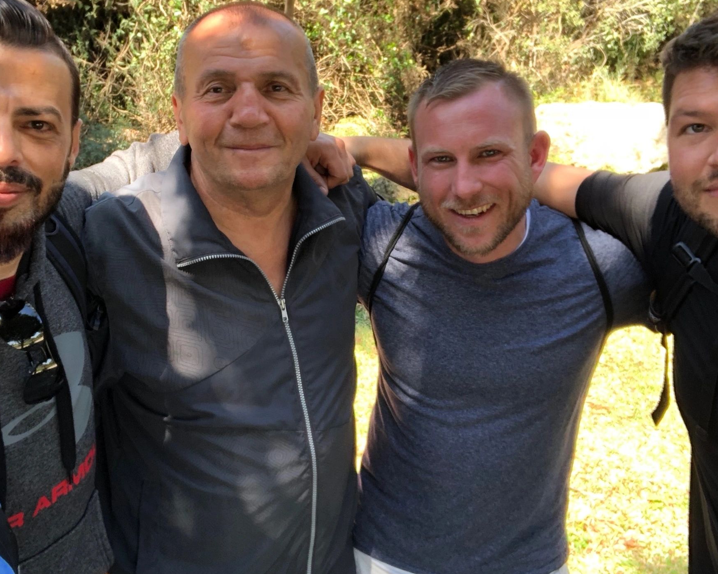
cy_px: 249
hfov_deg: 40.2
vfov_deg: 32.7
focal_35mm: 46
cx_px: 296
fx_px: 977
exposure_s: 1/100
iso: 50
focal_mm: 2.87
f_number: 2.2
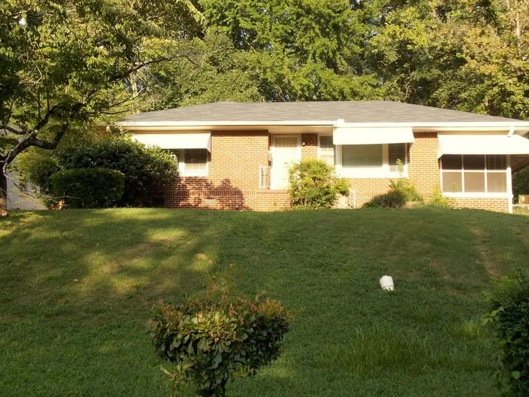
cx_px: 279
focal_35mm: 42
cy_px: 180
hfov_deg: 44.8
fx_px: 642
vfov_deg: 34.3
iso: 80
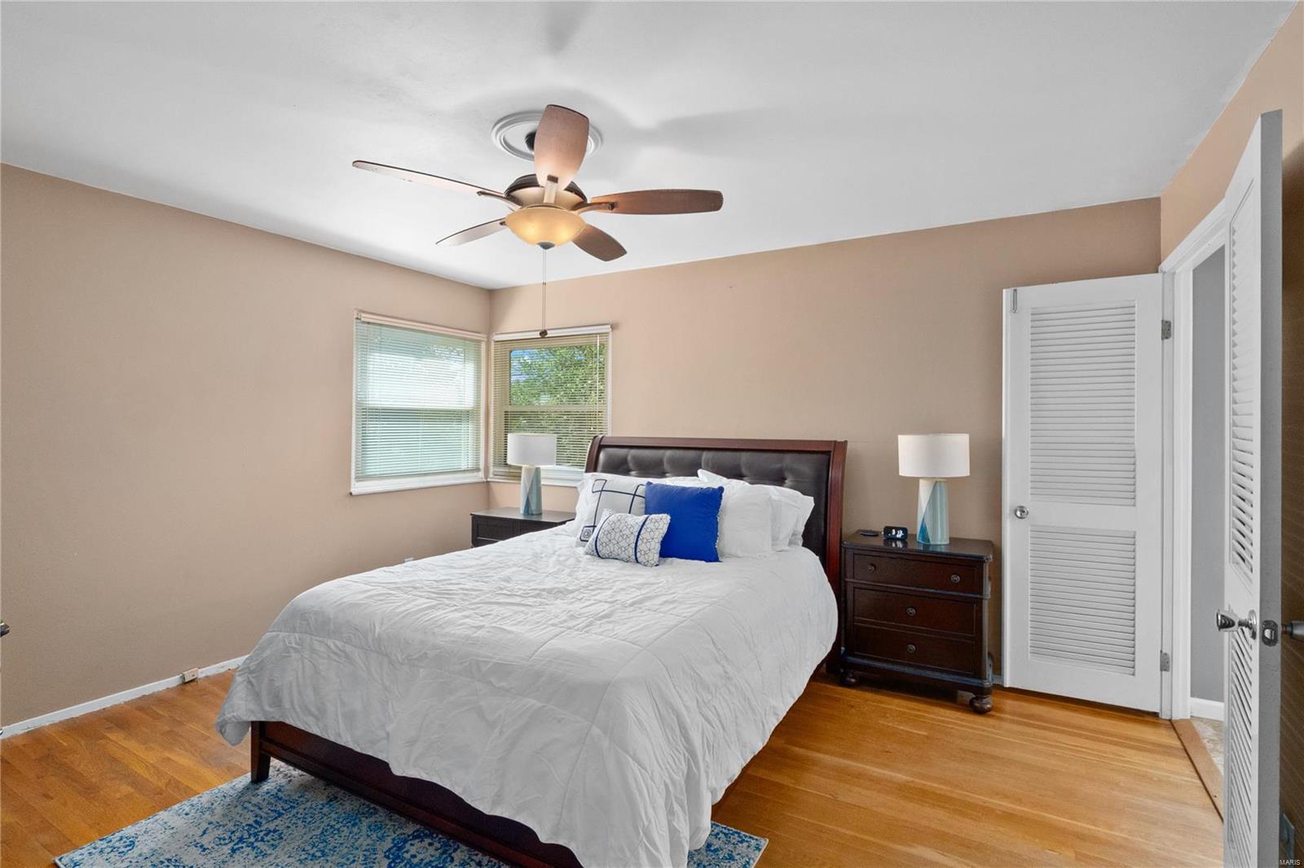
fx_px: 579
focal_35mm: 16
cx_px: 652
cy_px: 434
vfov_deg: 73.7
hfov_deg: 96.7
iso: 1600
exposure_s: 1/10
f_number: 8
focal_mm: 8
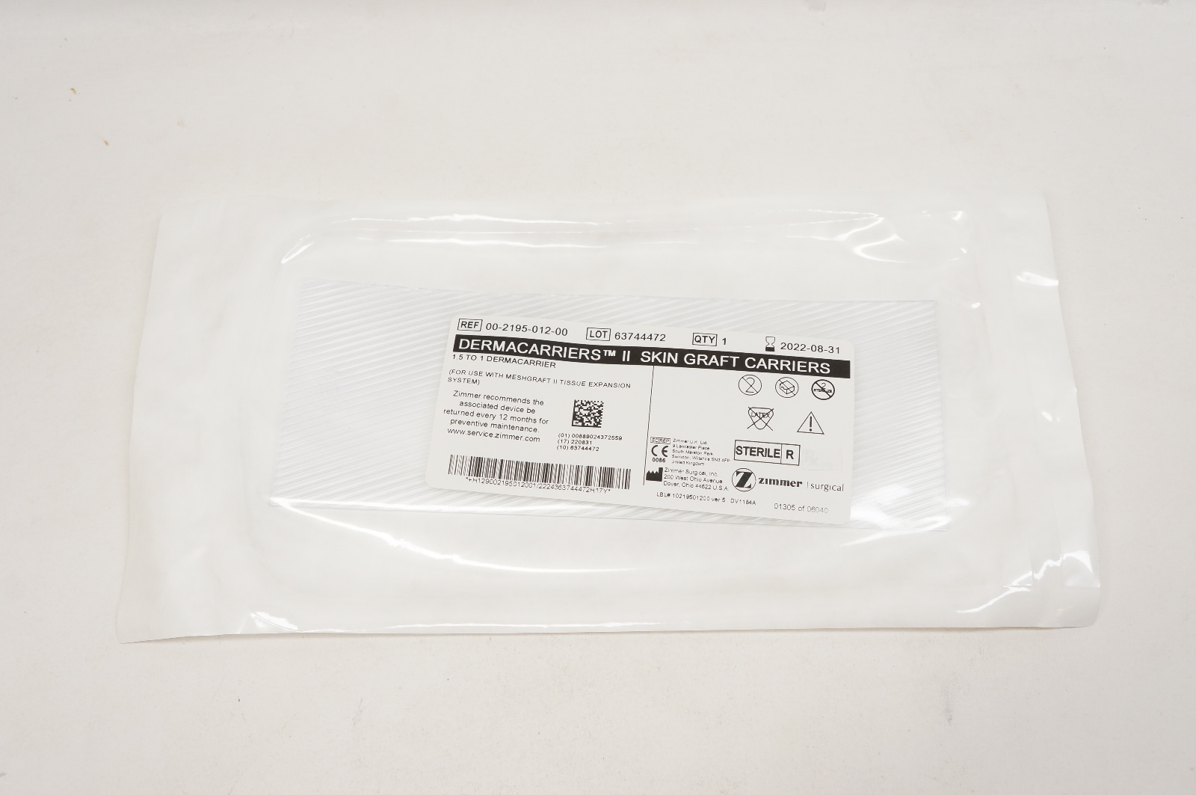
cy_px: 398
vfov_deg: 35.4
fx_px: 1244
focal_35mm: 38
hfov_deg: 51.3
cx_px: 598
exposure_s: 1/60
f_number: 7.1
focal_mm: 25
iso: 400
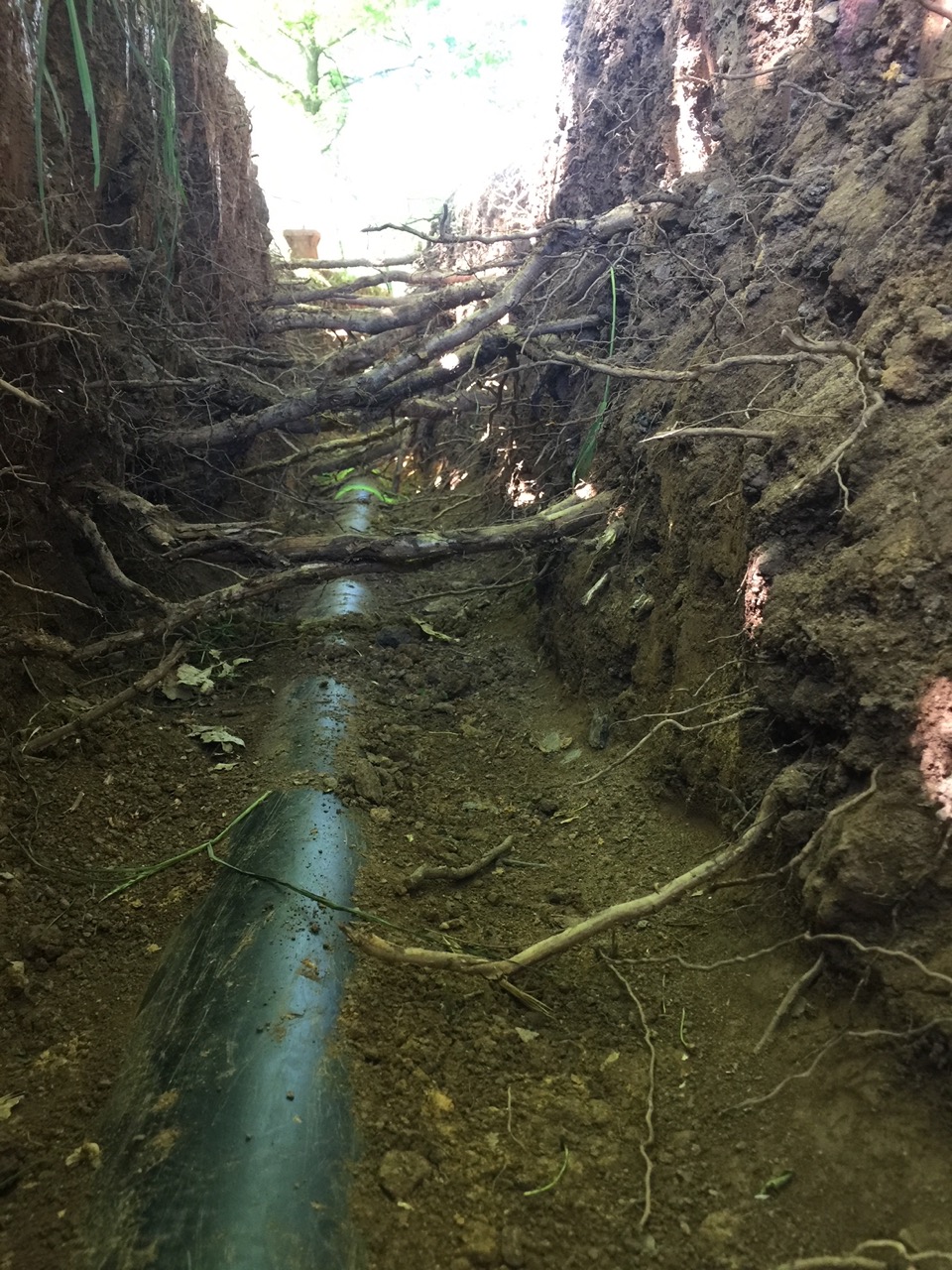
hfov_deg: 48.2
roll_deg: -1.8
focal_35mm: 29
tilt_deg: -19.4
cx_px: 476
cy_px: 635
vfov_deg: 61.7
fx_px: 1063
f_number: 2.2
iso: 64
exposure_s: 1/33
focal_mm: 4.15
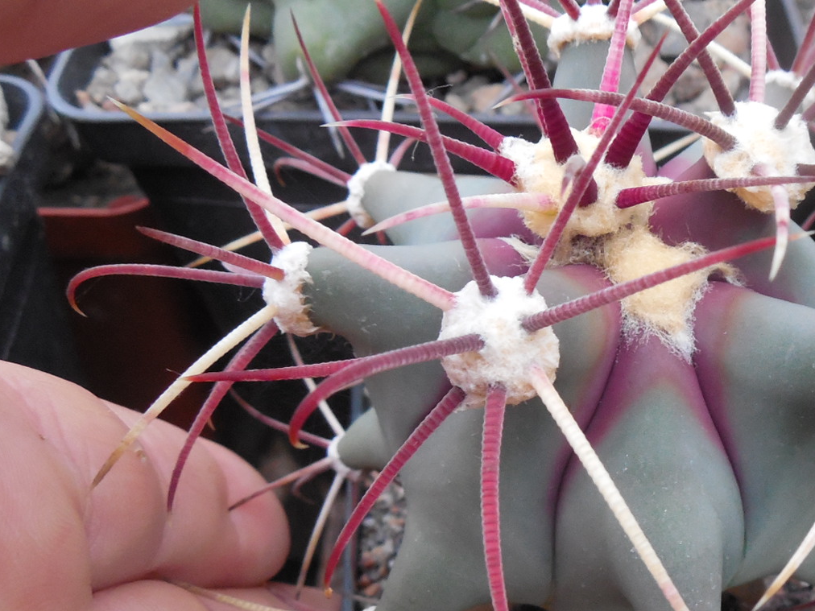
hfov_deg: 37.7
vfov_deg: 29.6
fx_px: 1154
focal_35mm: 49
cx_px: 635
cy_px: 354
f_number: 3.6
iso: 400
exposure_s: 1/10
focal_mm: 5.6
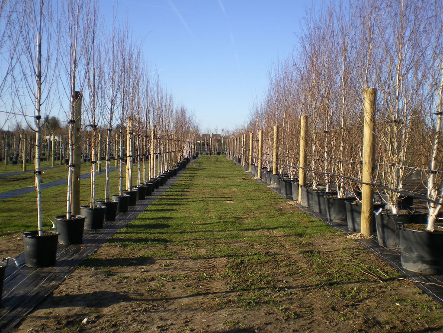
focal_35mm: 38
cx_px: 222
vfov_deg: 37.7
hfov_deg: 49.0
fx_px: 486
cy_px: 166
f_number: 4.6
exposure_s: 1/200
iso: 64
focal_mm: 6.3
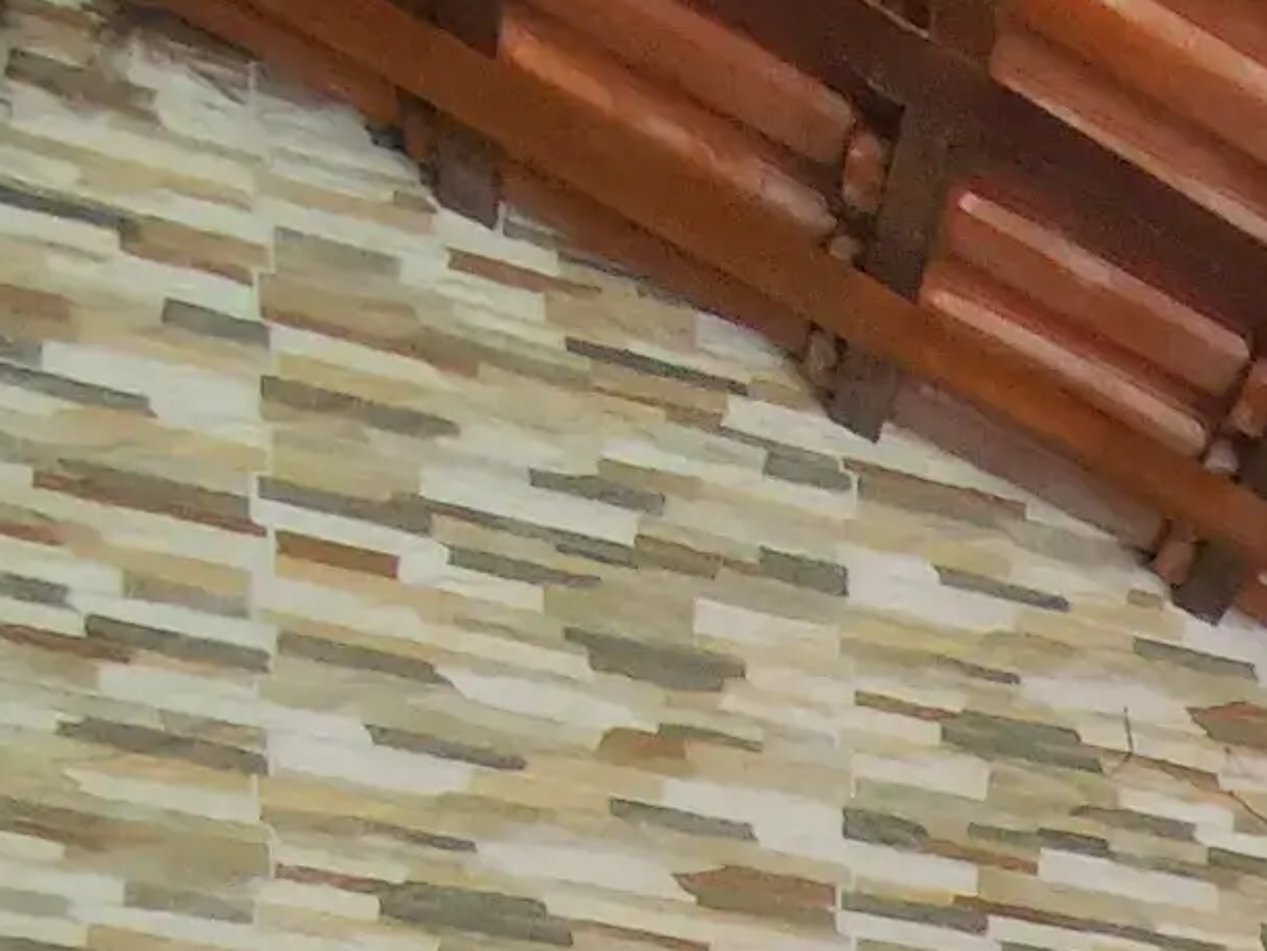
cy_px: 2093
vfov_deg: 13.7
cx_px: 2661
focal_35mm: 86
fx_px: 3149
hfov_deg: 16.3
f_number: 2.2
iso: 64
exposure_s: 1/60
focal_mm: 1.65
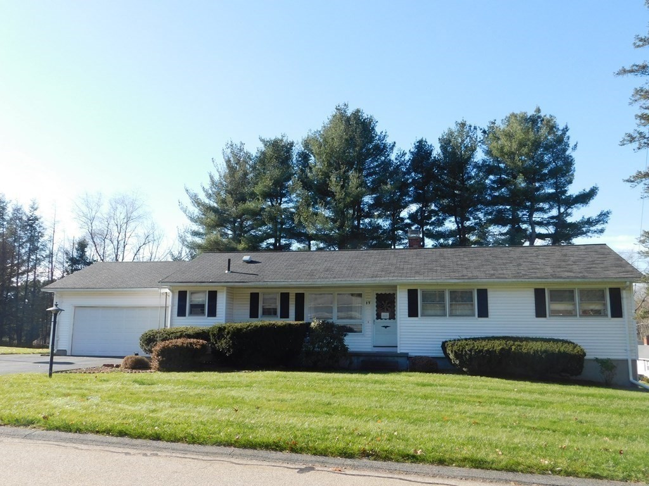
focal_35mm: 30
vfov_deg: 46.8
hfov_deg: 60.0
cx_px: 324
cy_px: 243
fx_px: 562
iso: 125
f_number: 3.2
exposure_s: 1/640
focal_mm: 5.3
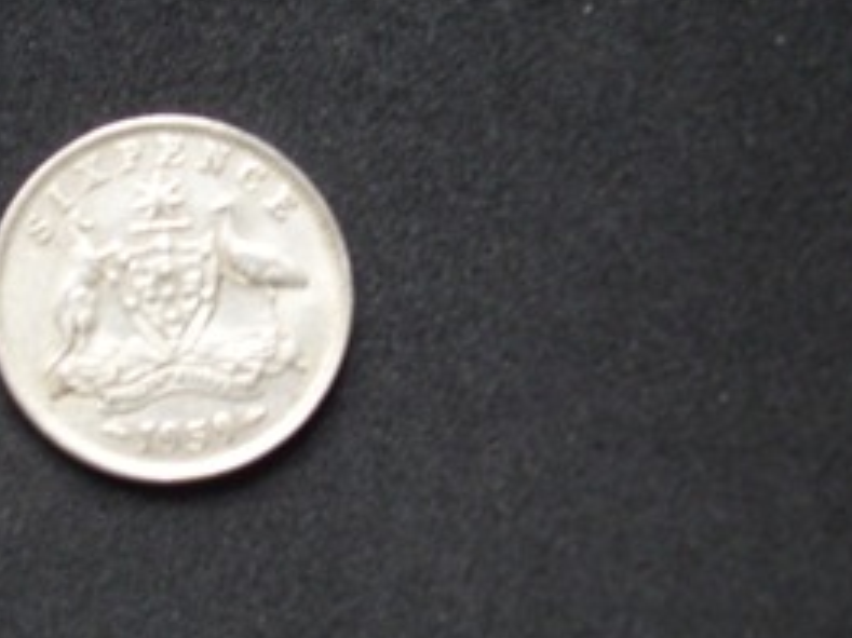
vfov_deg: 25.2
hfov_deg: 32.4
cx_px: 172
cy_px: 311
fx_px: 1427
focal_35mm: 58
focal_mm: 5.7
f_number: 2.9
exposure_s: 1/15
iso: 160
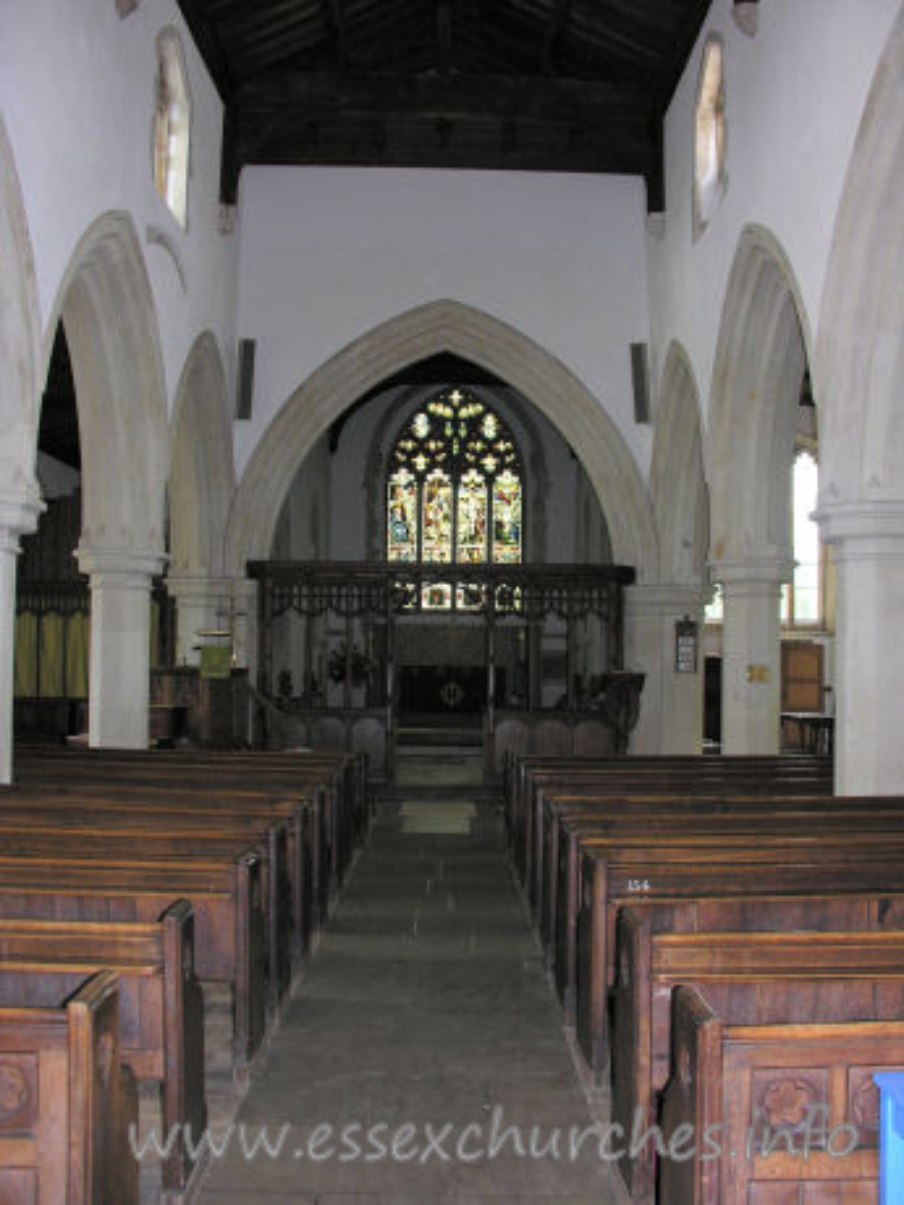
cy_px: 602
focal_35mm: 35
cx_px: 452
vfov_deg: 52.6
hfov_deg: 40.7
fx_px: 1219
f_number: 2.8
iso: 151
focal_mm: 8.9
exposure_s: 1/60.1
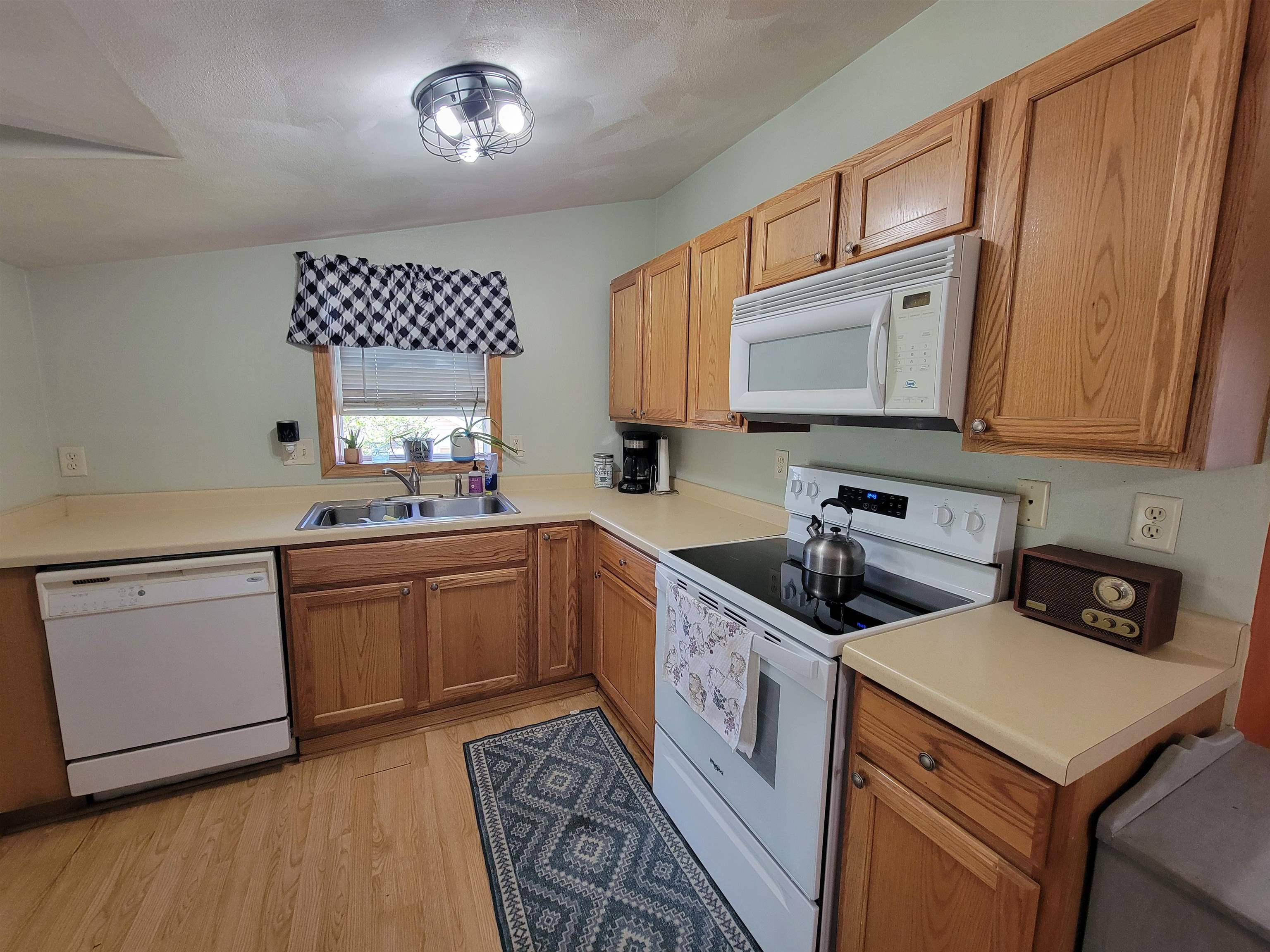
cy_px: 476
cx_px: 635
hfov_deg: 106.2
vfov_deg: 89.9
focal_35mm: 13
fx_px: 477
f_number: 2.2
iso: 250
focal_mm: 2.2
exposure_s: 1/60
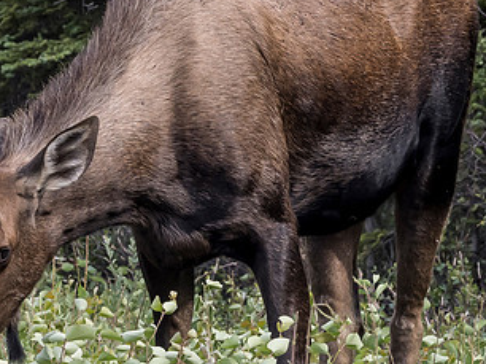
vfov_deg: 1.7
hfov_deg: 2.2
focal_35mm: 887
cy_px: 88
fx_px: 12443
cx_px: 81
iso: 400
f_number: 8
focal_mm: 150
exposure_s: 1/400
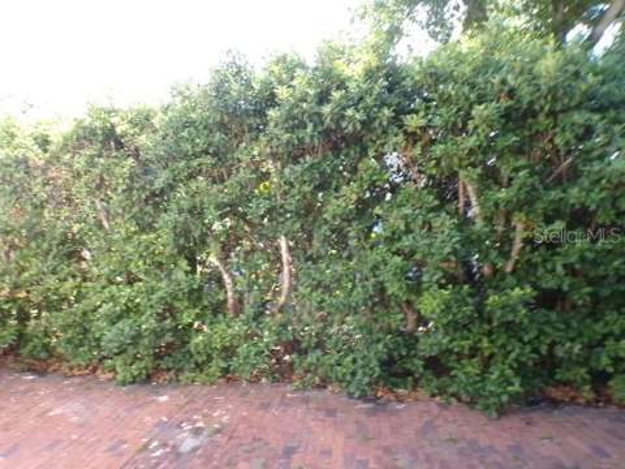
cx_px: 312
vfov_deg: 56.8
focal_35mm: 24
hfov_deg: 71.6
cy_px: 234
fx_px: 433
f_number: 4.4
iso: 100
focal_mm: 4.3
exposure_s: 1/38
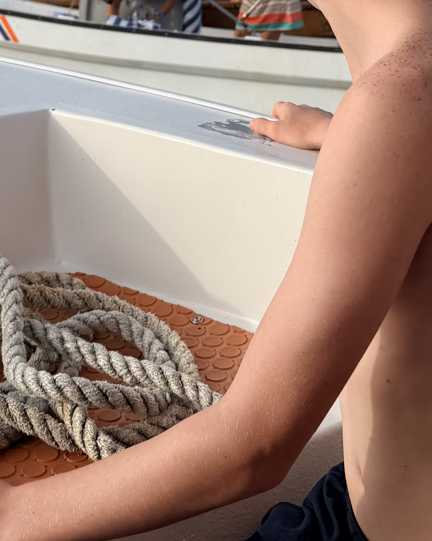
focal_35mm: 71
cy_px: -129
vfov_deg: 24.0
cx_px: 137
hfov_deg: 21.5
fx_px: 1135
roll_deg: -1.8
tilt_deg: +2.9
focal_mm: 6.76
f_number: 1.78
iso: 80
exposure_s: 1/3953
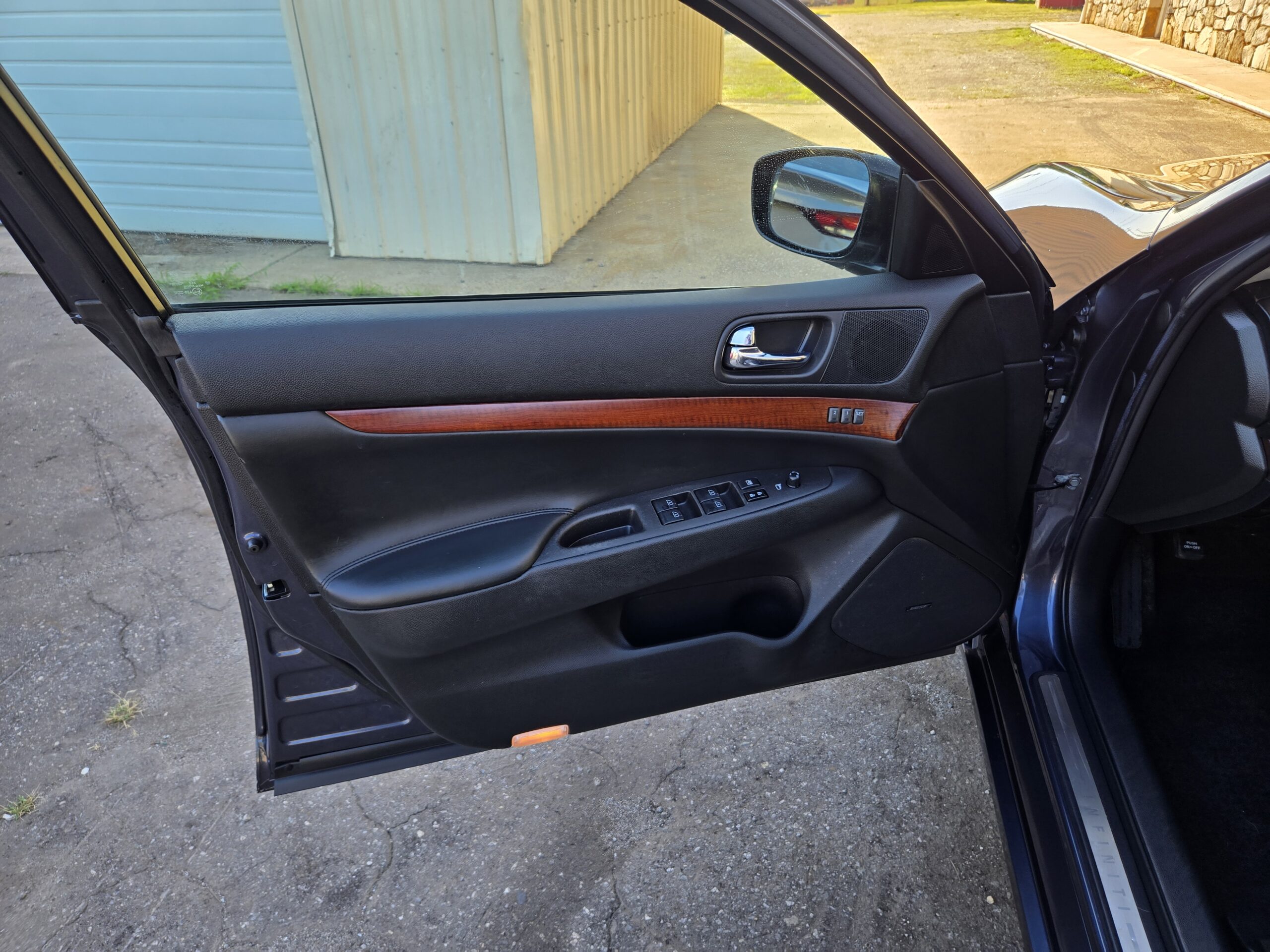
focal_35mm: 23
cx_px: 635
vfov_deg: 58.9
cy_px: 476
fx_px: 844
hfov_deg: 73.9
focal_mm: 5.4
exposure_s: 1/180
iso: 25
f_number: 1.8
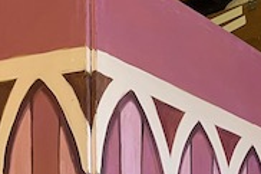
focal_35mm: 95
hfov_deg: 21.2
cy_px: 403
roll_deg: +0.5
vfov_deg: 11.9
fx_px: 688
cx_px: 207
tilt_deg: -3.1
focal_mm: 4.2
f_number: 1.6
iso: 200
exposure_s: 1/50
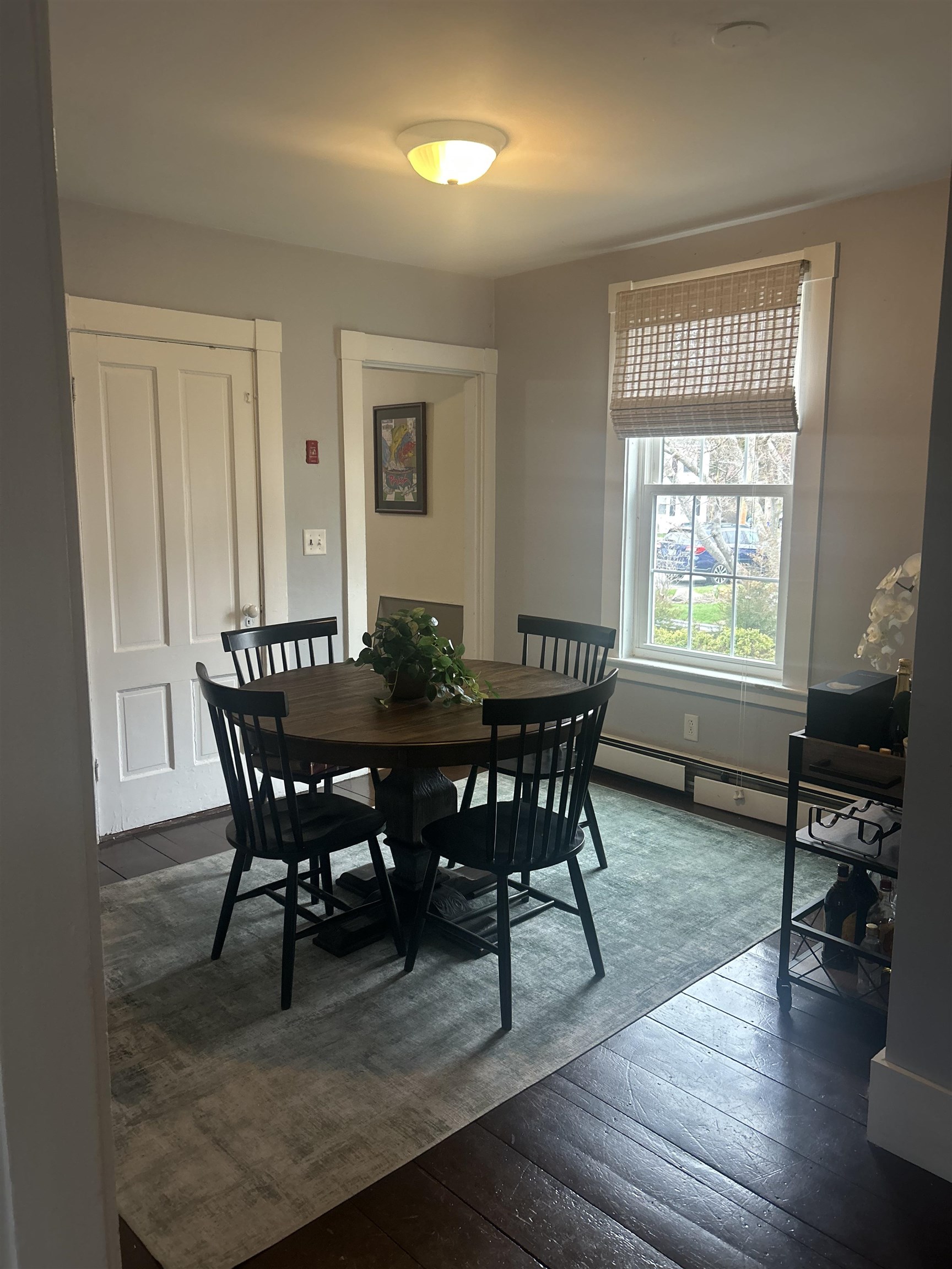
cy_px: 634
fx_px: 953
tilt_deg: -7.9
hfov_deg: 53.1
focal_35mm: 26
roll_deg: -0.4
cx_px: 476
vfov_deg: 67.3
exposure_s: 1/60
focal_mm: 5.7
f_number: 1.5
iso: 160
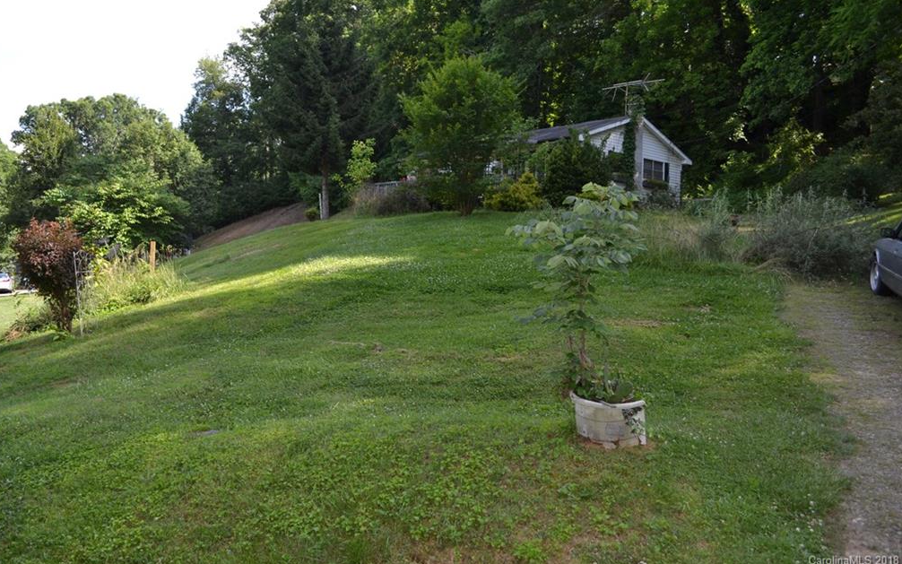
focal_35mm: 28
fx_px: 688
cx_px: 447
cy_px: 263
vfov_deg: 44.5
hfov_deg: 66.5
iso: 100
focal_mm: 18
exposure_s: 1/200
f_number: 4
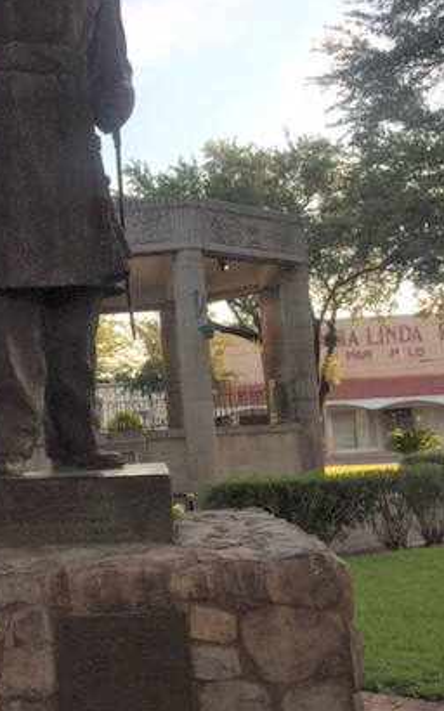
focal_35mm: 48
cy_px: 354
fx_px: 930
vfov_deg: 41.8
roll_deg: +3.3
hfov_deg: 26.1
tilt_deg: +7.0
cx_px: 59
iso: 32
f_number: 2.2
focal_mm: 4.15
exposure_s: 1/273
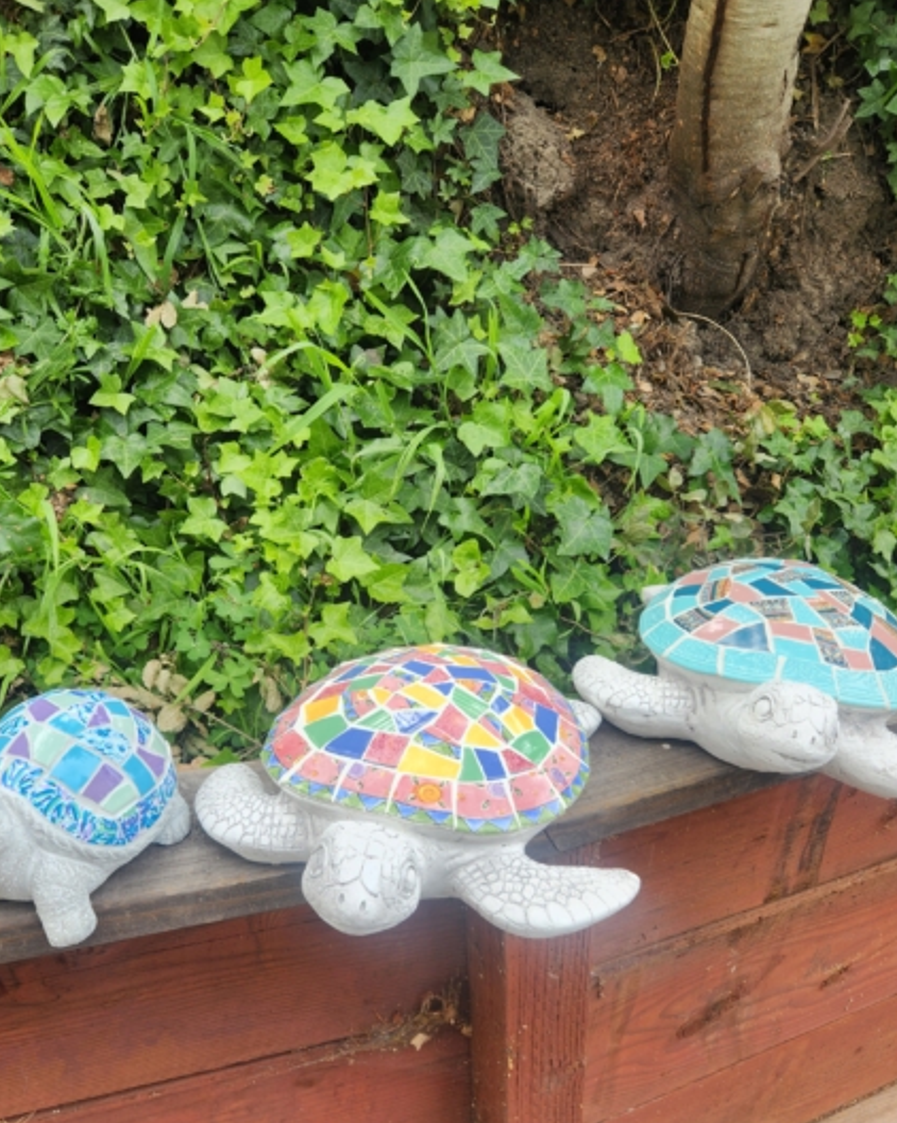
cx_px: 433
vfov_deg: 58.5
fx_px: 996
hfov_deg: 48.5
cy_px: 646
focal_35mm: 30
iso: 20
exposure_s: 1/191
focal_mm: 5.4
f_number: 1.8
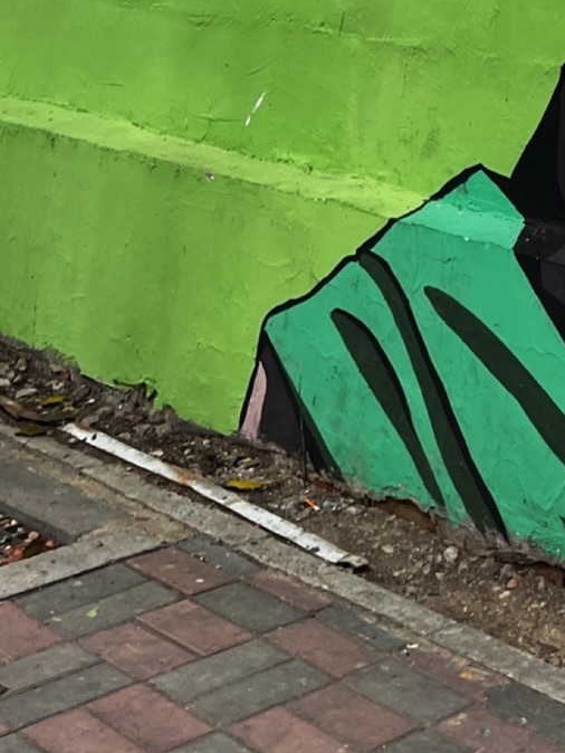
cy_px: -301
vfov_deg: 21.6
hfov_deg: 17.4
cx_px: 750
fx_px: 1718
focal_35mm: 79
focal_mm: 5.1
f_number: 1.6
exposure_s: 1/121
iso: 64
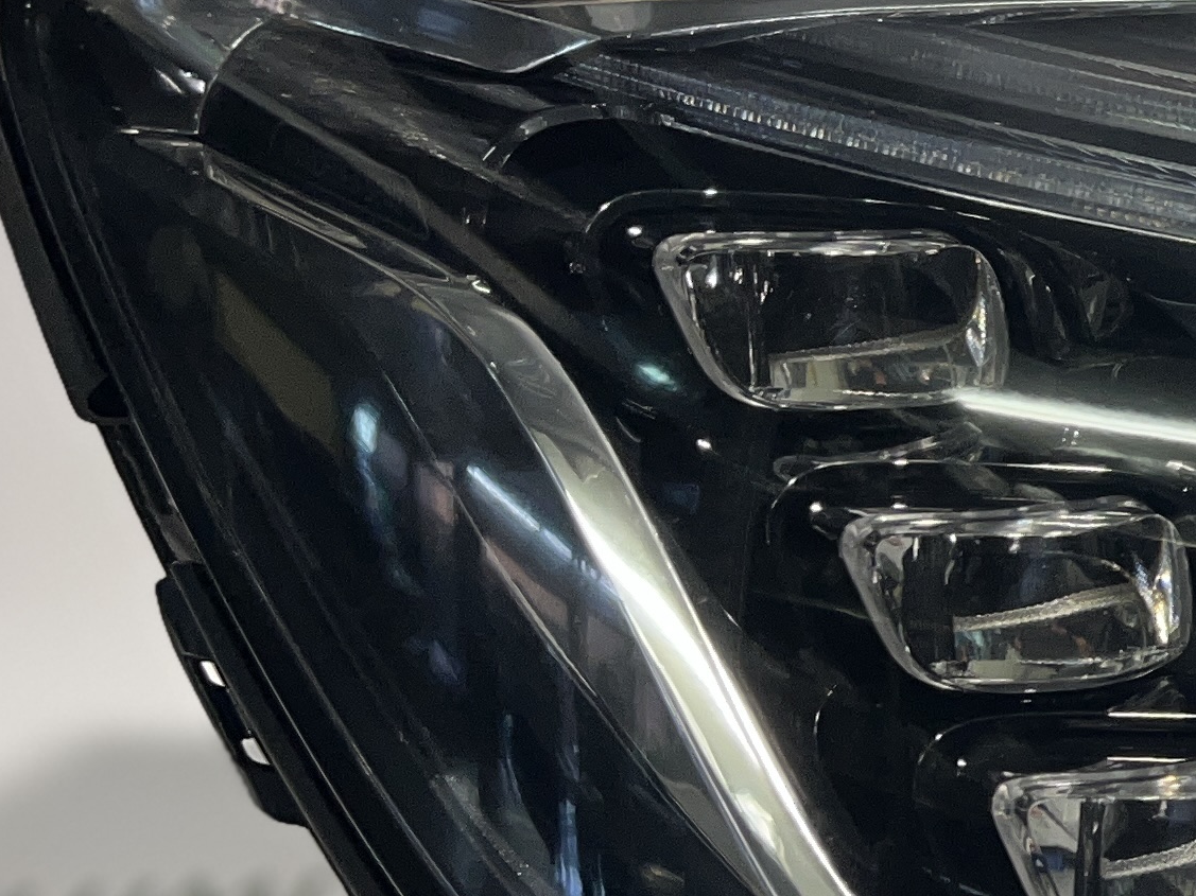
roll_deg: +0.1
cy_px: 414
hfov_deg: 18.0
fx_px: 3213
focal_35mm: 93
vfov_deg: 15.9
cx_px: 1963
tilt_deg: -18.7
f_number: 1.6
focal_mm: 5.1
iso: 40
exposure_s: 1/100
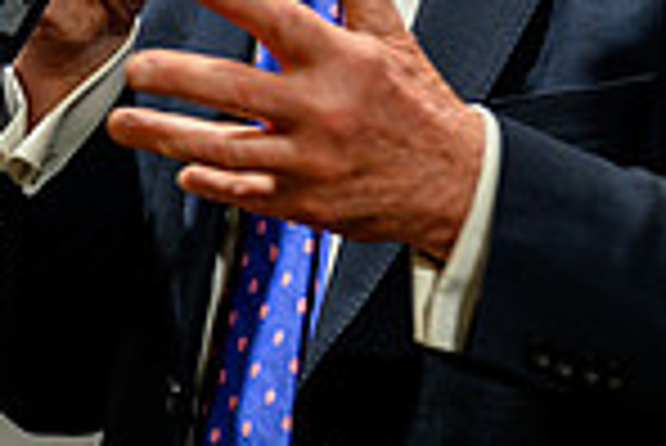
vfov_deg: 3.6
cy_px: -358
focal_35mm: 385
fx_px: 7129
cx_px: 428
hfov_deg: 5.3
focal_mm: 98
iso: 80
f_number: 2.8
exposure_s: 1/100
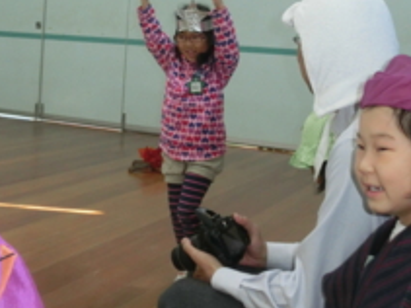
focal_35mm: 57
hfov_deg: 33.8
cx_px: 193
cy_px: 45
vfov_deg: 25.0
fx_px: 676
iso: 400
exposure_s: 1/80
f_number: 3.5
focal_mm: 5.36
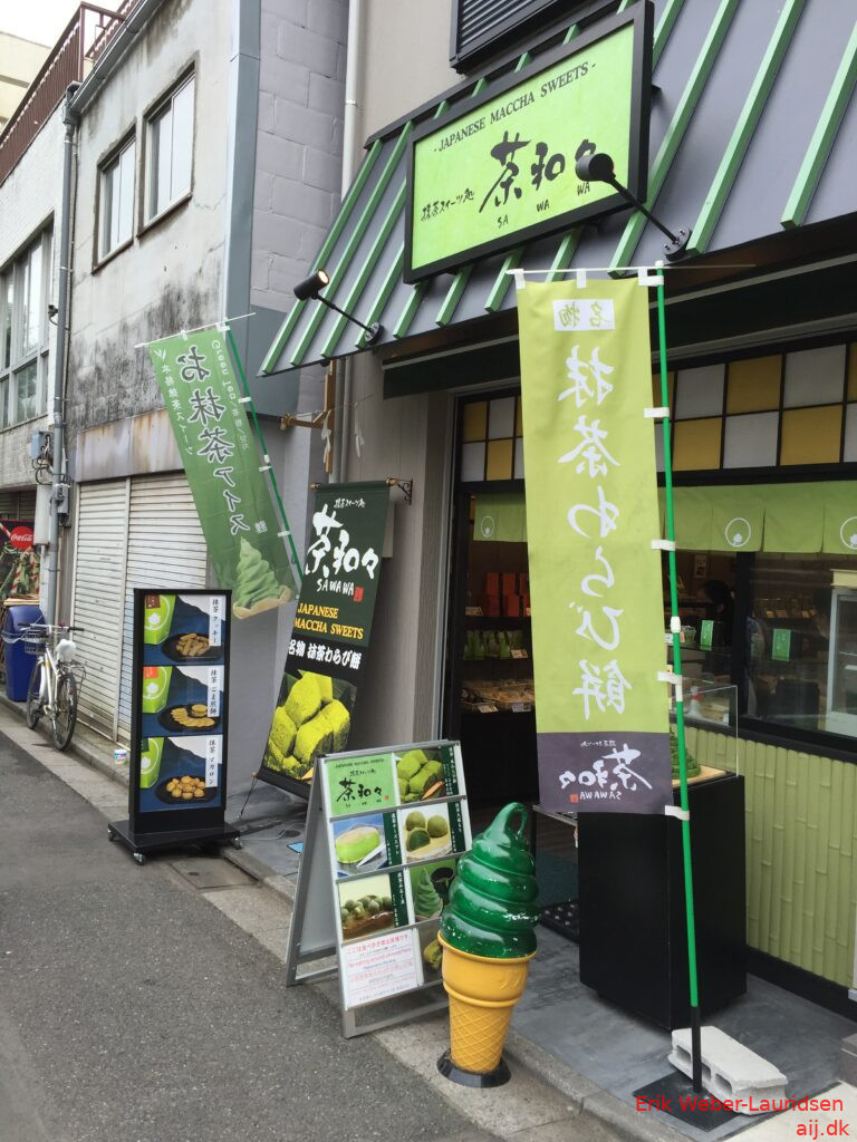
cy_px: 571
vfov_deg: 61.7
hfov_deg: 48.2
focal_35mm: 29
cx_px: 428
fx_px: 957
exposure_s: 1/682
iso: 32
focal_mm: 4.15
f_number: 2.2
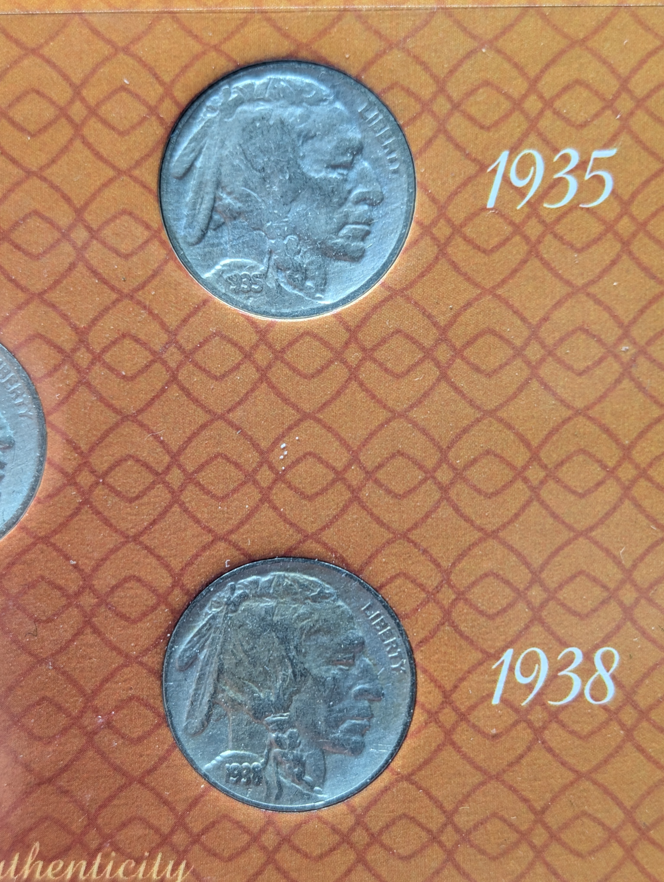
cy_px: 441
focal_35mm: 49
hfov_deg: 29.7
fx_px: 1250
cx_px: 332
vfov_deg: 38.9
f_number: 1.68
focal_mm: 6.9
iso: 33
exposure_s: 1/23.8
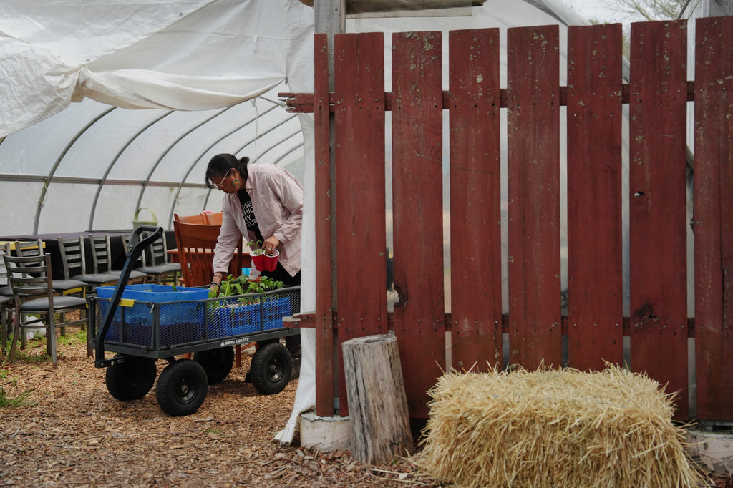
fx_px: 997
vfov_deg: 27.5
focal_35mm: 49
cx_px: 366
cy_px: 244
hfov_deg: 40.4
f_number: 2.8
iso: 1600
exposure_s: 1/10000
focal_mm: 49
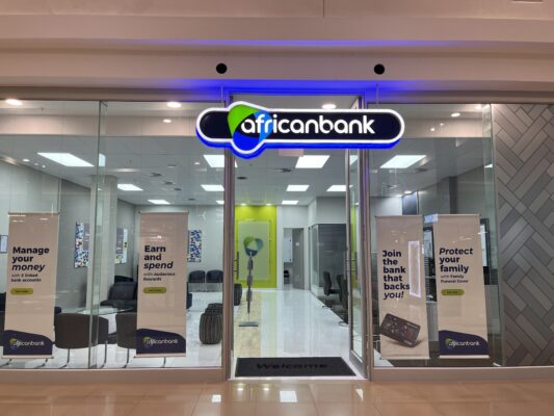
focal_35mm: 26
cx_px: 277
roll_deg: -0.4
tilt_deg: +6.5
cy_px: 208
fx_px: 416
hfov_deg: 67.3
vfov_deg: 53.1
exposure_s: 1/100
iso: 64
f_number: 1.6
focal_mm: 5.1
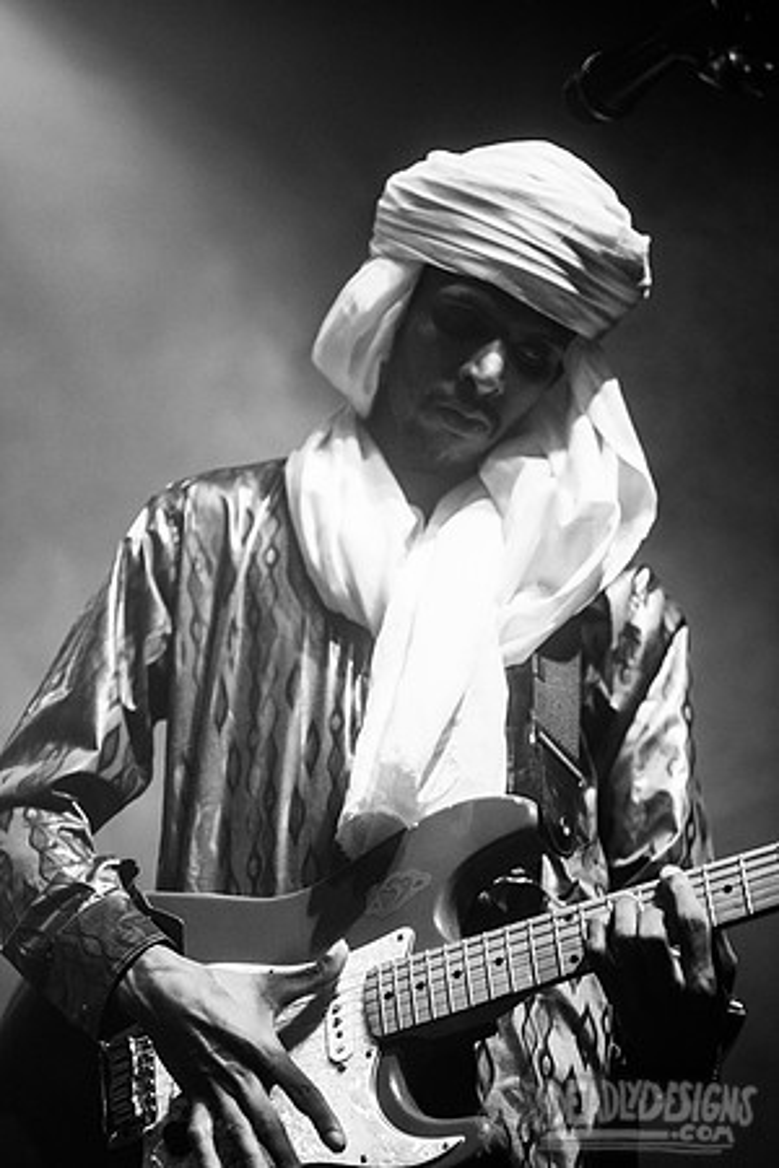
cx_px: 390
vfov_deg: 25.4
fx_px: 2596
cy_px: 584
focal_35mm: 80
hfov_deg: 17.1
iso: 2500
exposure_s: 1/200
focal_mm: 80
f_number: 3.2
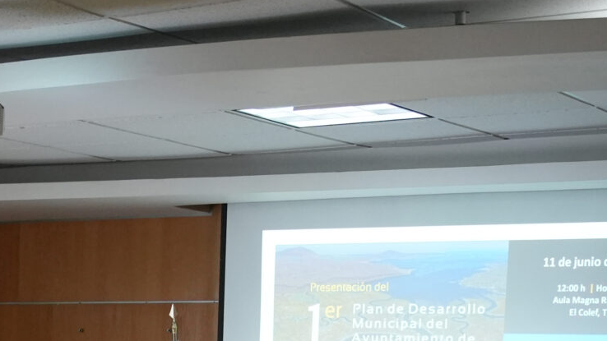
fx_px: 1795
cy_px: 658
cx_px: -49
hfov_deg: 18.5
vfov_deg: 10.1
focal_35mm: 112
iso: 3200
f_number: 2.8
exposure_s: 1/160
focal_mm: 30.7
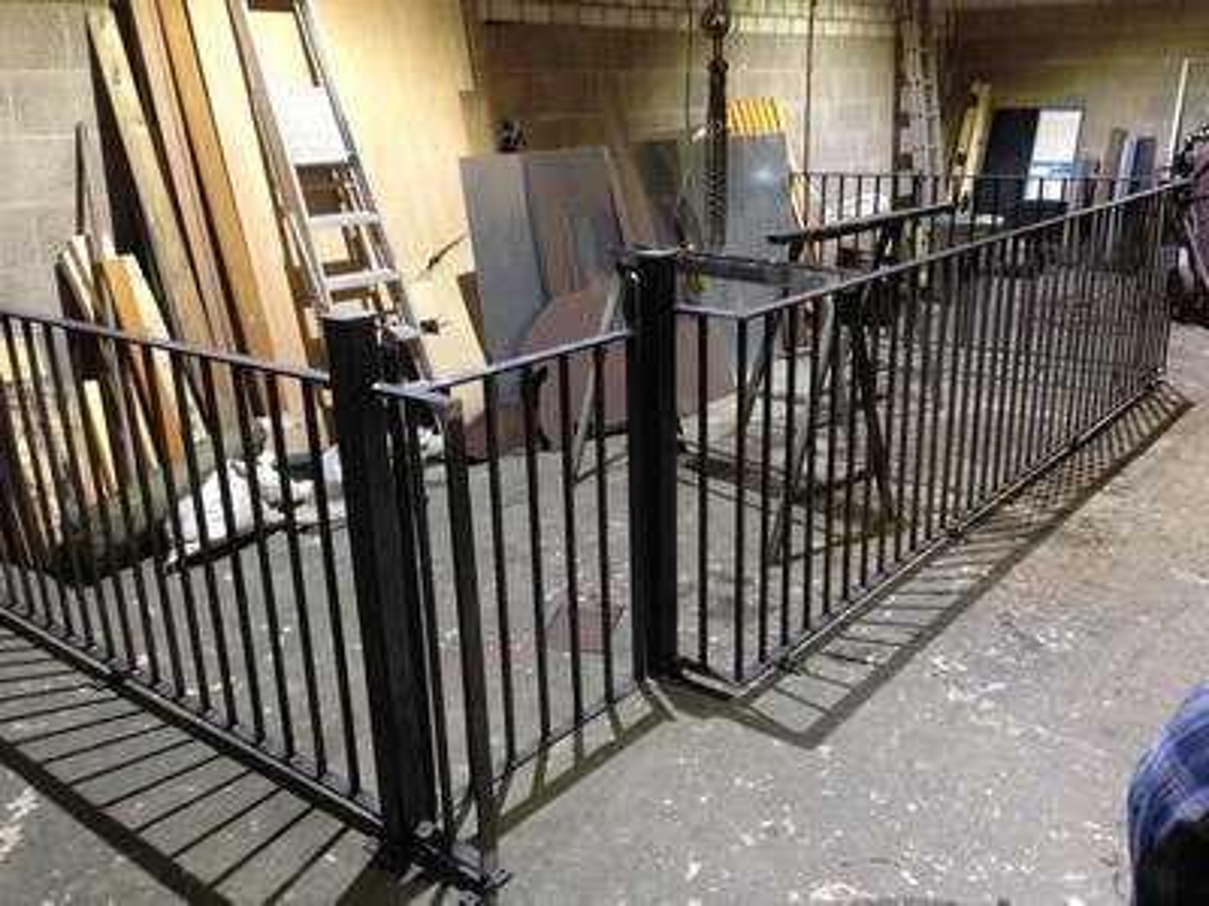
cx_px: 604
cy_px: 453
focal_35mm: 33
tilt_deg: -17.6
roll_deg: +1.2
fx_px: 1153
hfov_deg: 55.4
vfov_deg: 42.9
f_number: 2.4
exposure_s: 1/20
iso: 250
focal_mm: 4.12
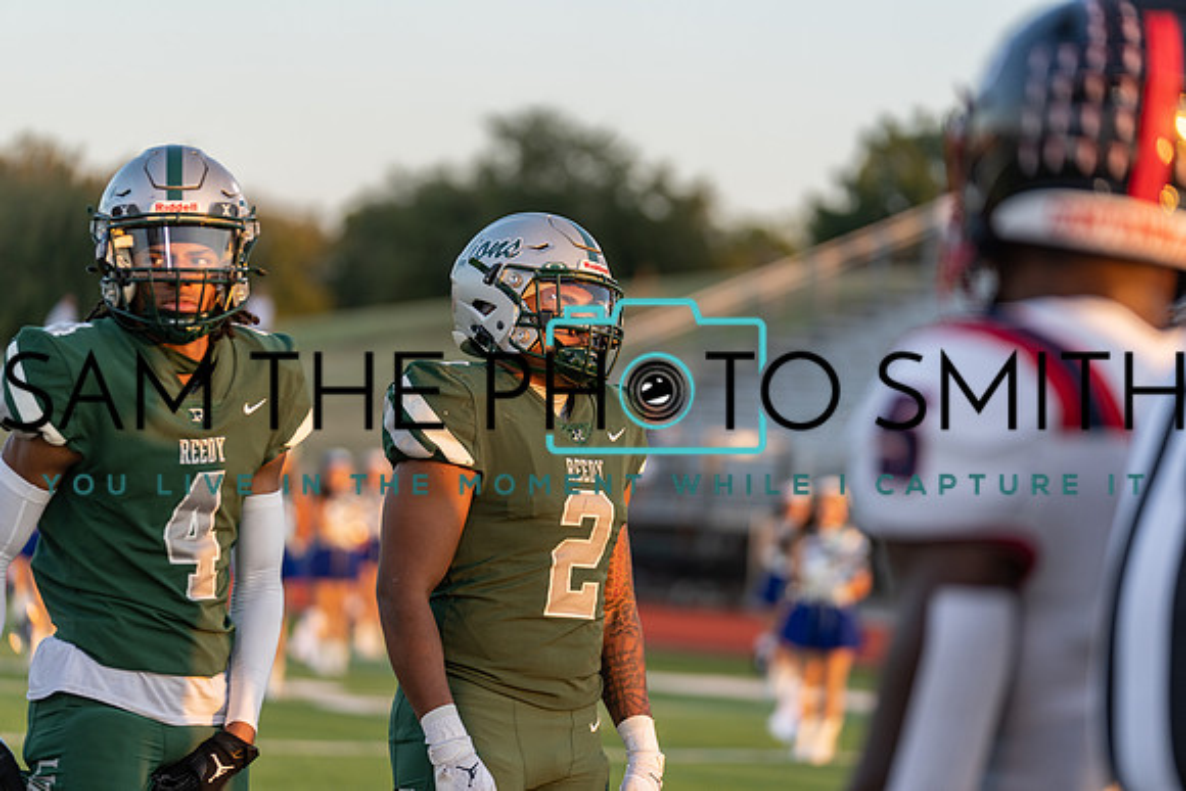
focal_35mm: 144
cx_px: 593
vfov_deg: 9.5
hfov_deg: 14.2
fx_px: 4745
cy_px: 396
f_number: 2.8
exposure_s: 1/400
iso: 160
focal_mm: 144
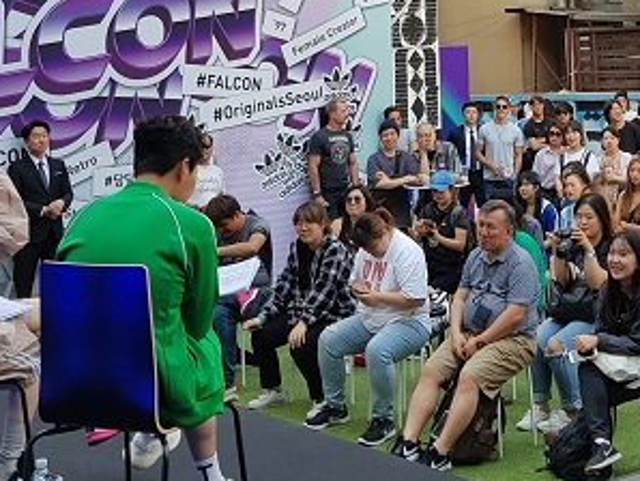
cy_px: -33
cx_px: 451
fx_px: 1129
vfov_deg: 22.8
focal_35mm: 61
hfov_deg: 31.3
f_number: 1.7
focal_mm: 4.2
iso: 50
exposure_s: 1/100
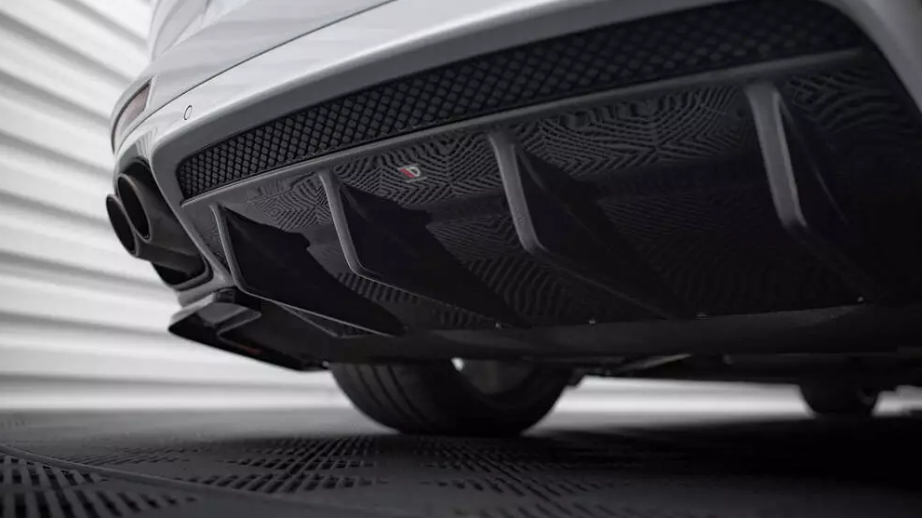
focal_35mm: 37
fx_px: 904
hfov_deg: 54.0
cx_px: 460
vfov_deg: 31.9
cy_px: 214
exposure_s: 1/160
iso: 500
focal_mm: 35
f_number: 2.5
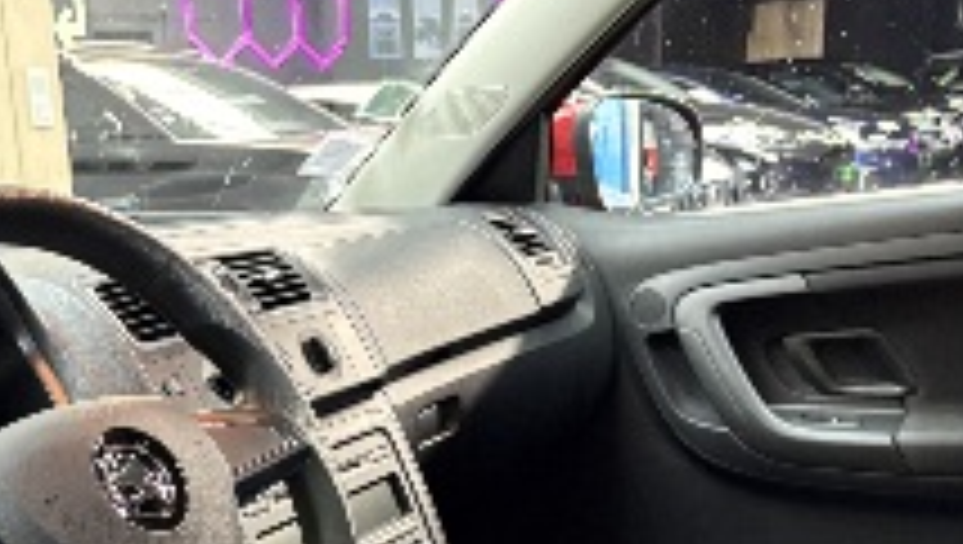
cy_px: 638
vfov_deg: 20.6
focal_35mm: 55
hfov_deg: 36.9
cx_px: 234
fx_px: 1406
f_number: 1.6
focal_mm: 5.96
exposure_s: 1/50
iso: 500
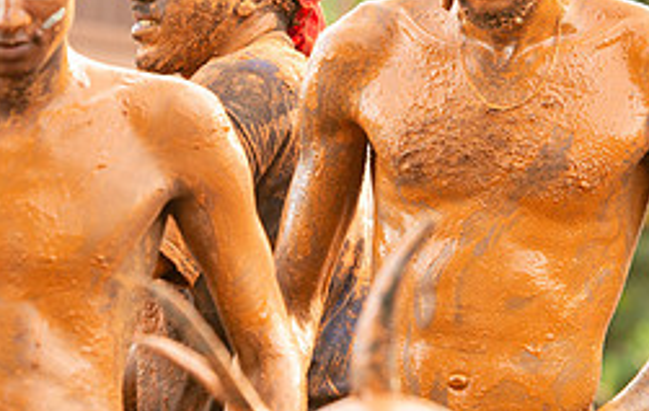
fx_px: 6214
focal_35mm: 350
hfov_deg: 6.0
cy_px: 54
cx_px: 330
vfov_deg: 3.8
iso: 1100
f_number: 5
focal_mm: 140
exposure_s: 1/200
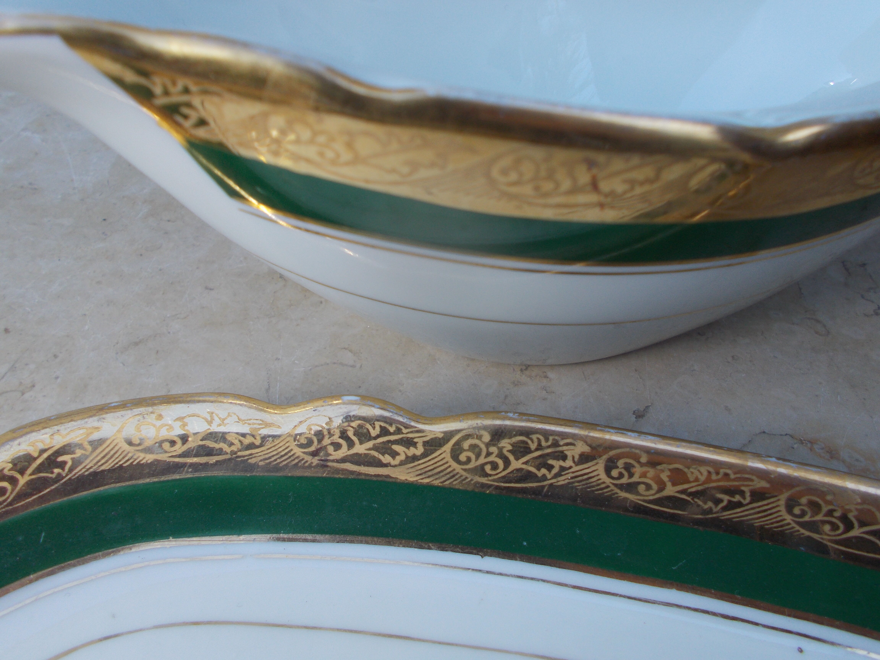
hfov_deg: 60.0
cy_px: 330
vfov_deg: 46.8
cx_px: 440
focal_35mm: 30
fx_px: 763
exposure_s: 1/80
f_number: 3.4
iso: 80
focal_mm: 5.3
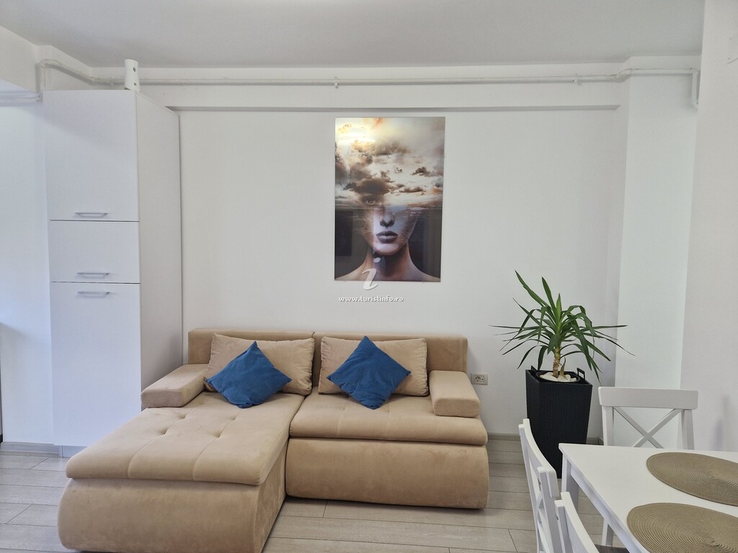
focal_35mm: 23
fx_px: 490
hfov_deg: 73.9
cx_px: 369
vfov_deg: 58.9
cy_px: 276
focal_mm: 5.4
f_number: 1.8
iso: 160
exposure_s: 1/100
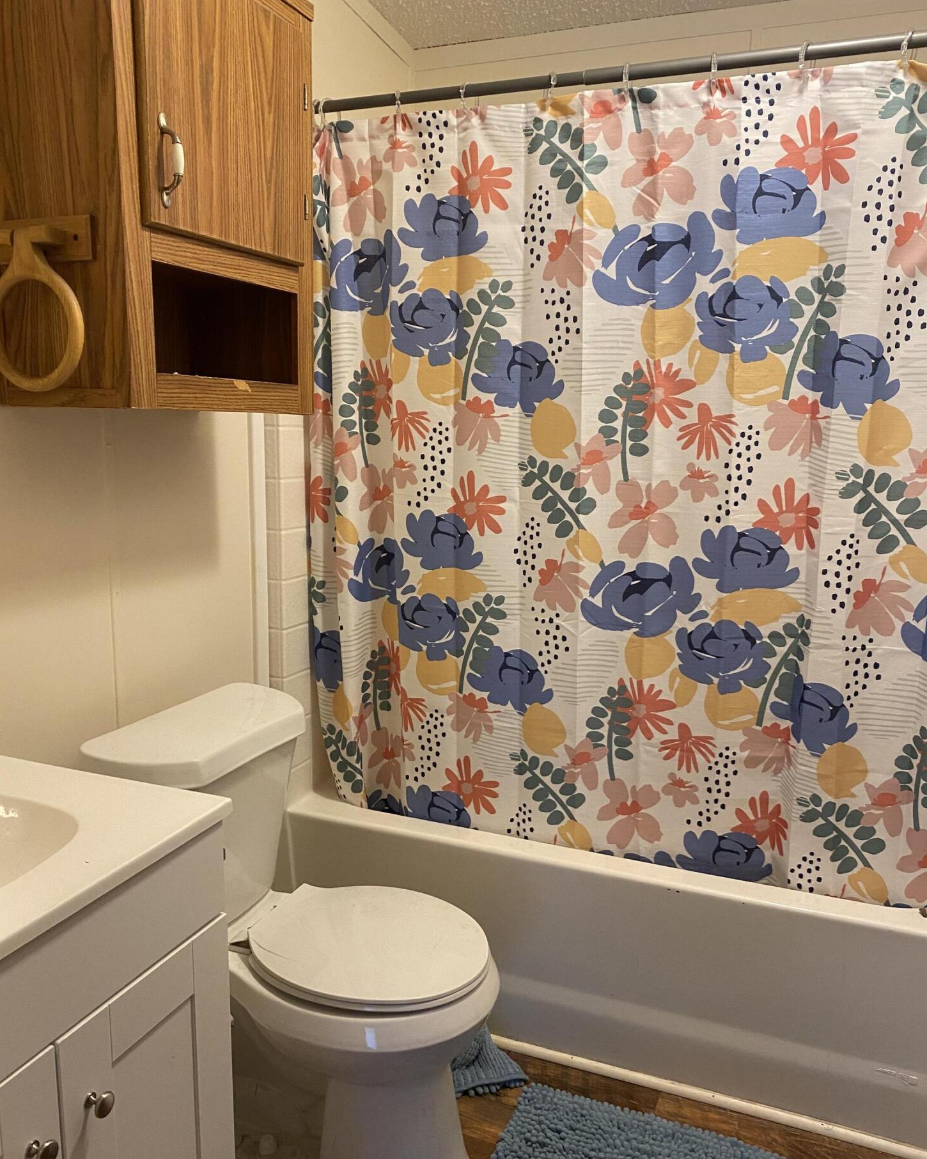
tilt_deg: -12.8
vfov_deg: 62.2
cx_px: 451
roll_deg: -2.0
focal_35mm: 28
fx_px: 960
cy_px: 607
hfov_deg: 51.5
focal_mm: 4.25
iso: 160
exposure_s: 1/60
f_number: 1.8
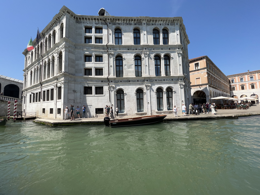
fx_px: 98
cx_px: 130
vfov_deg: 89.9
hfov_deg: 106.2
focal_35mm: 13
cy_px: 98
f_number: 1.8
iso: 32
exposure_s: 1/1698
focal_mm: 1.57
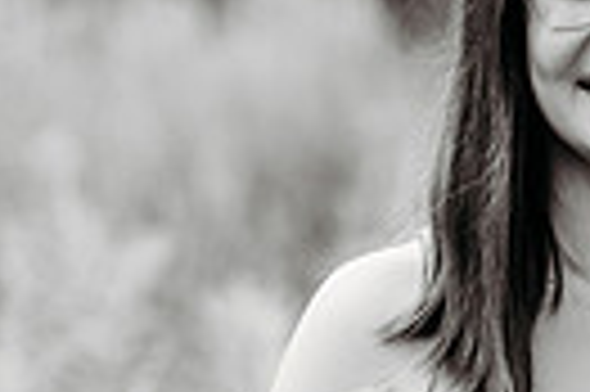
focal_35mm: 375
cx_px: 1103
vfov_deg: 3.7
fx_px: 6138
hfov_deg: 5.4
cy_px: 212
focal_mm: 85
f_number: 2.8
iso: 400
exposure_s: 1/320
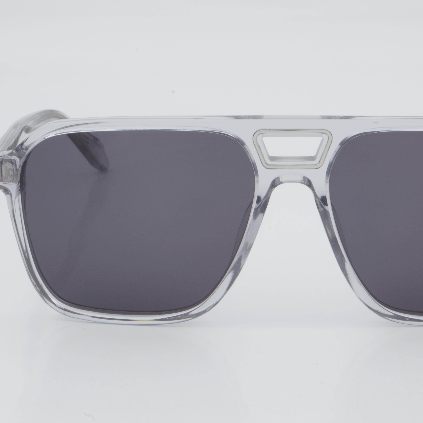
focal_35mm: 106
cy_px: 211
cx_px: 290
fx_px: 1460
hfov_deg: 16.4
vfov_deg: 16.5
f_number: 32
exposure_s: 1/3
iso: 100
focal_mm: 55
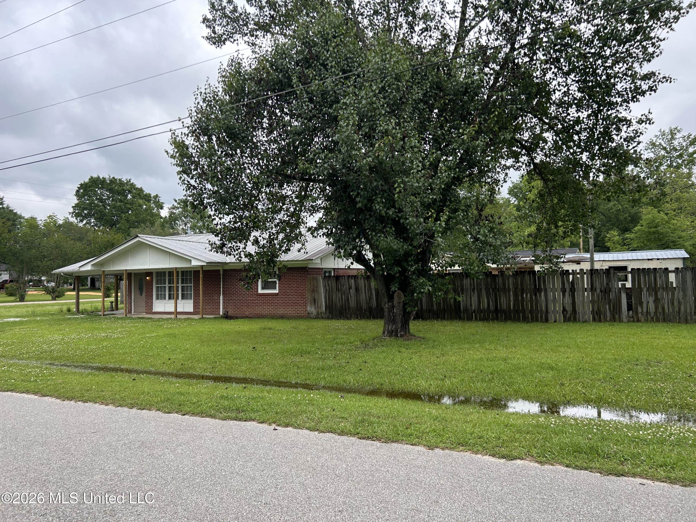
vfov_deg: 53.1
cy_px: 261
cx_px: 348
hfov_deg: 67.3
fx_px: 523
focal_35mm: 26
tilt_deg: +2.3
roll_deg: +2.1
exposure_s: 1/873
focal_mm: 5.7
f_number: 1.5
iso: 50
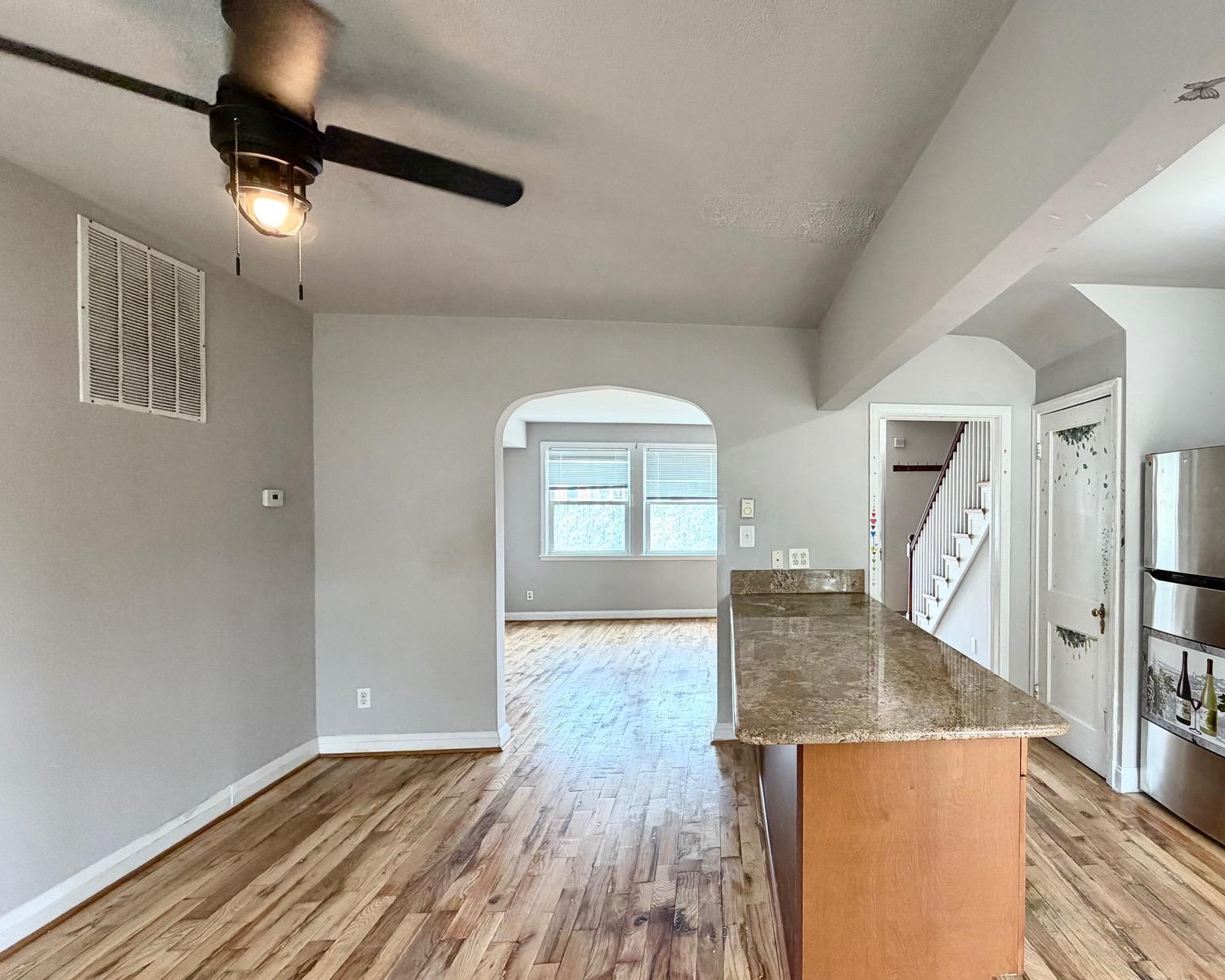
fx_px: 653
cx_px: 789
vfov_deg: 73.7
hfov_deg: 84.1
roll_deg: +0.1
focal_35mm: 18
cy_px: 525
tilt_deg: -1.4
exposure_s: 1/120
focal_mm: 2.22
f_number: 2.2
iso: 200
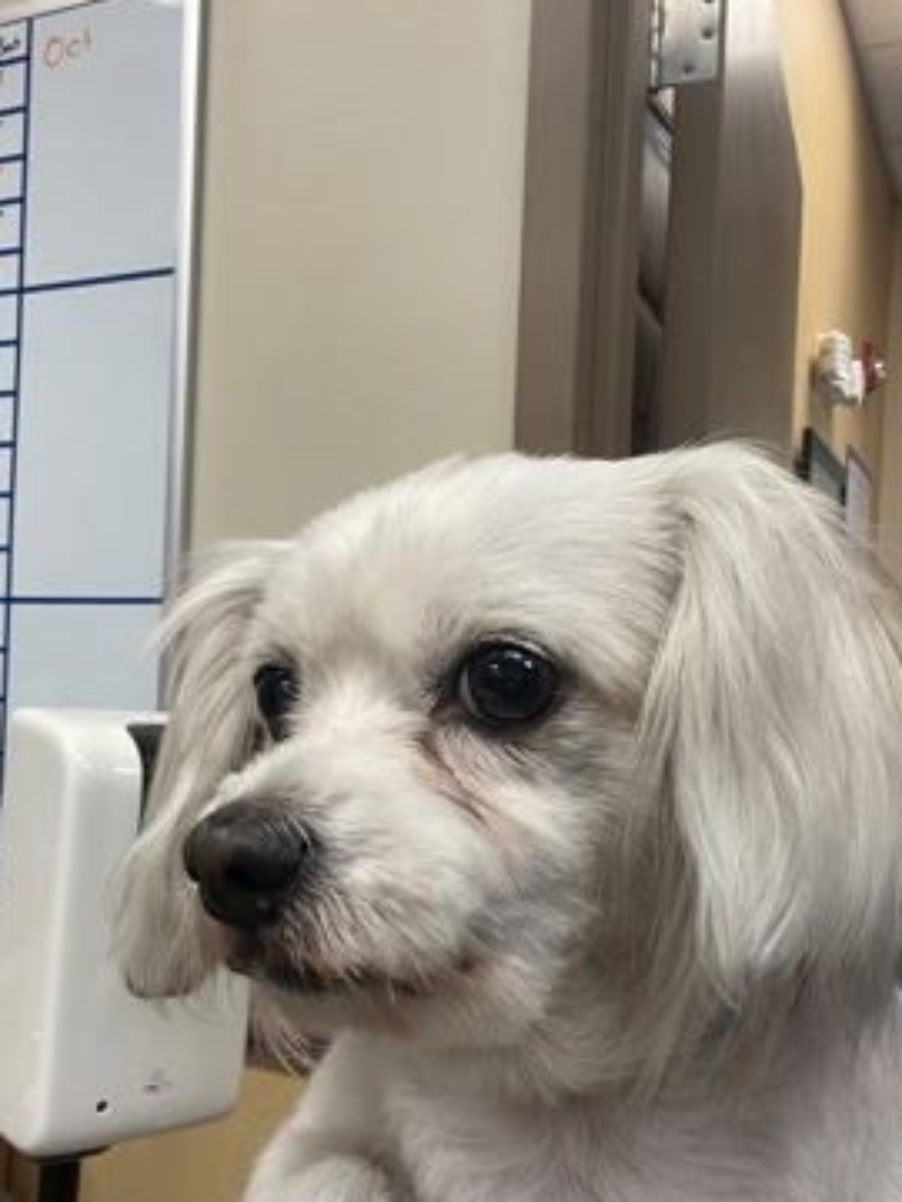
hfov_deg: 40.7
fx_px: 1216
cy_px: 664
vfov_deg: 52.5
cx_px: 409
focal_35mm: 35
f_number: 2.2
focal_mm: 2.71
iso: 125
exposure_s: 1/60
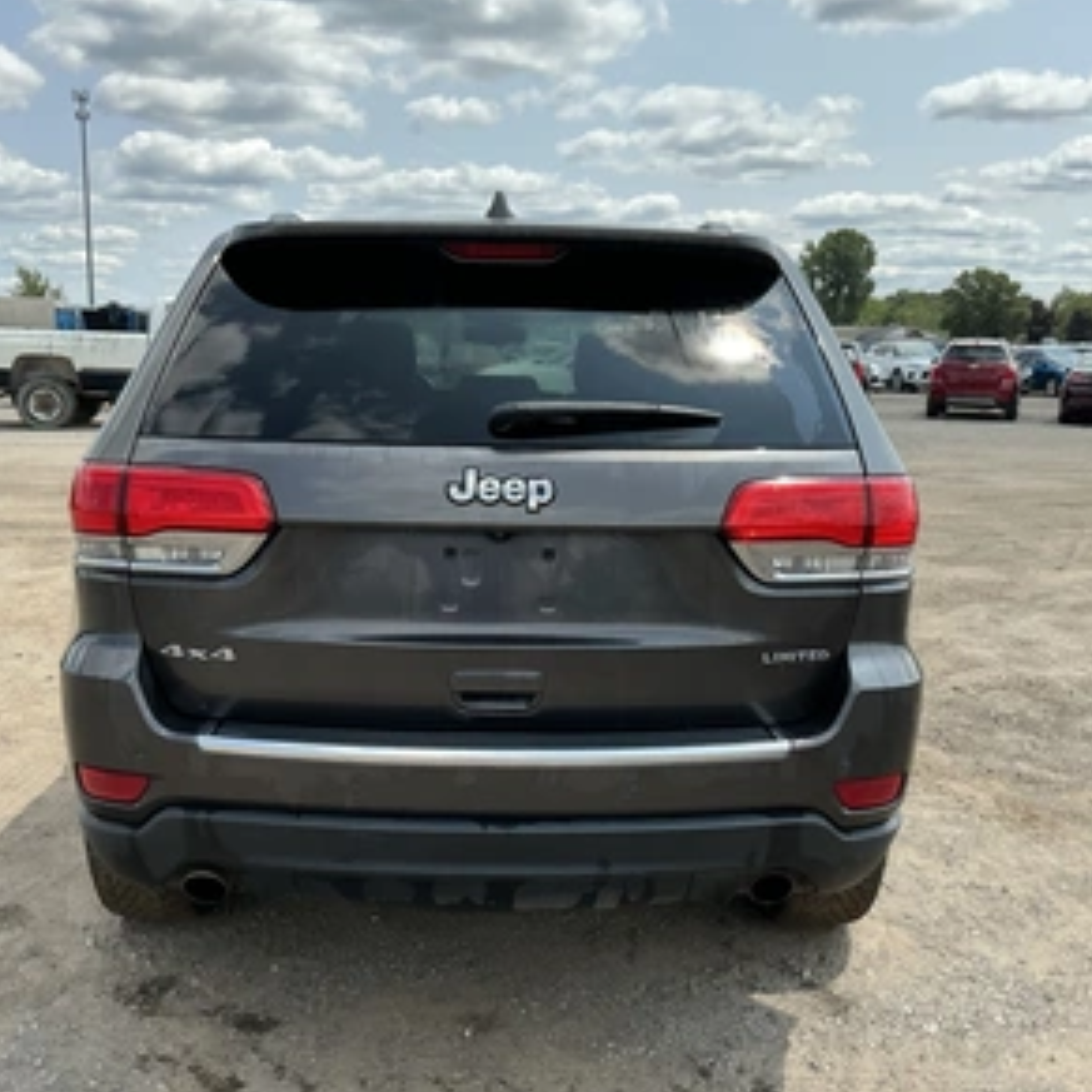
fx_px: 1213
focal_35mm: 34
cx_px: 525
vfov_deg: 48.5
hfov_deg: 48.4
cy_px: 544
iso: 25
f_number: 1.8
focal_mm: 3
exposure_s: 1/1221
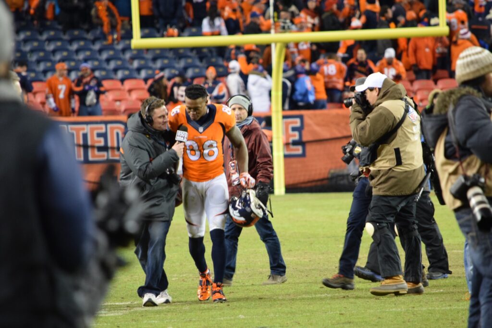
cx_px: 246
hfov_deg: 4.6
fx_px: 6150
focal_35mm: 450
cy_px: 164
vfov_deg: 3.1
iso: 1600
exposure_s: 1/125
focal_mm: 300
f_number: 5.6
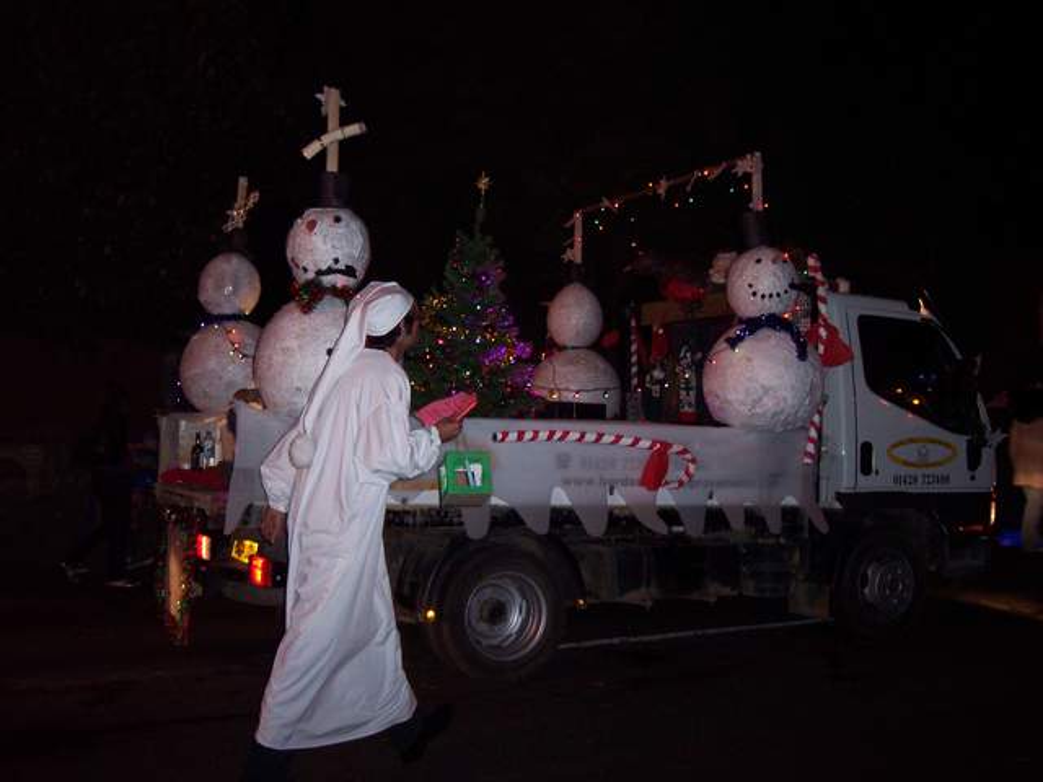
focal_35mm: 38
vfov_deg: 37.7
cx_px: 522
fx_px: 1145
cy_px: 391
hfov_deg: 49.0
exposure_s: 1/30
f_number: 2.8
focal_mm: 8
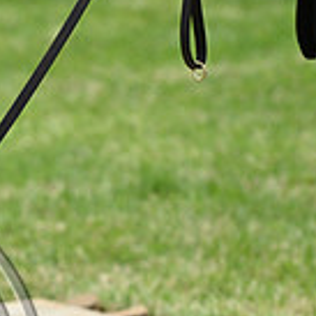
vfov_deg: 4.0
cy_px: 359
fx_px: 4544
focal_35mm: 440
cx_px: -217
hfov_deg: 4.0
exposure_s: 1/1000
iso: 200
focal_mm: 122
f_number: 4.5
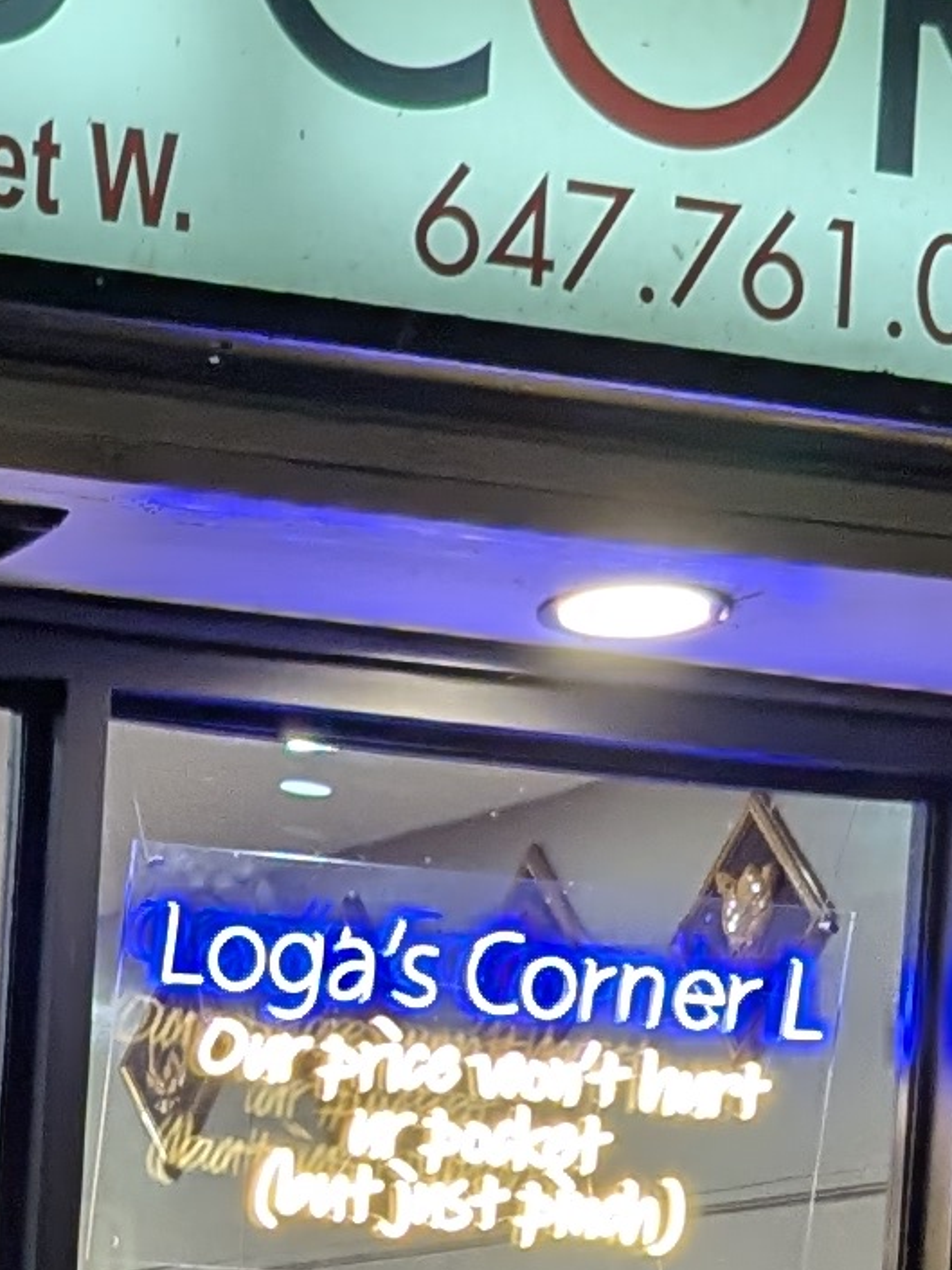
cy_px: 1713
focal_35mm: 136
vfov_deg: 13.9
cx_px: -574
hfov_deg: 10.4
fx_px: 4990
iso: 232
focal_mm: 4.53
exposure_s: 1/223
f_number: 1.7
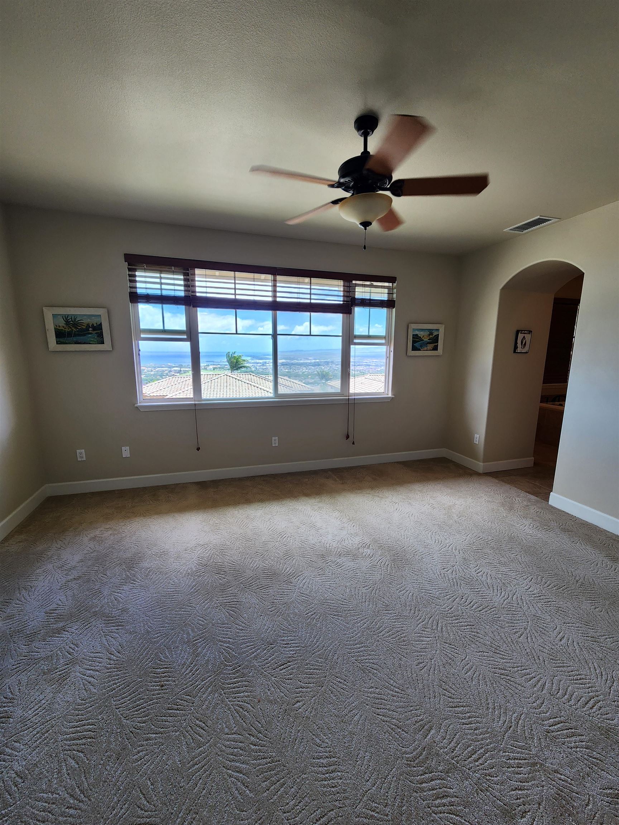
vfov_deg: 106.2
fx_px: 310
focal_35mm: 13
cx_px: 310
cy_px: 412
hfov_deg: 89.9
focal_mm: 2.2
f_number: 2.2
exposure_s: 1/120
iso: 100
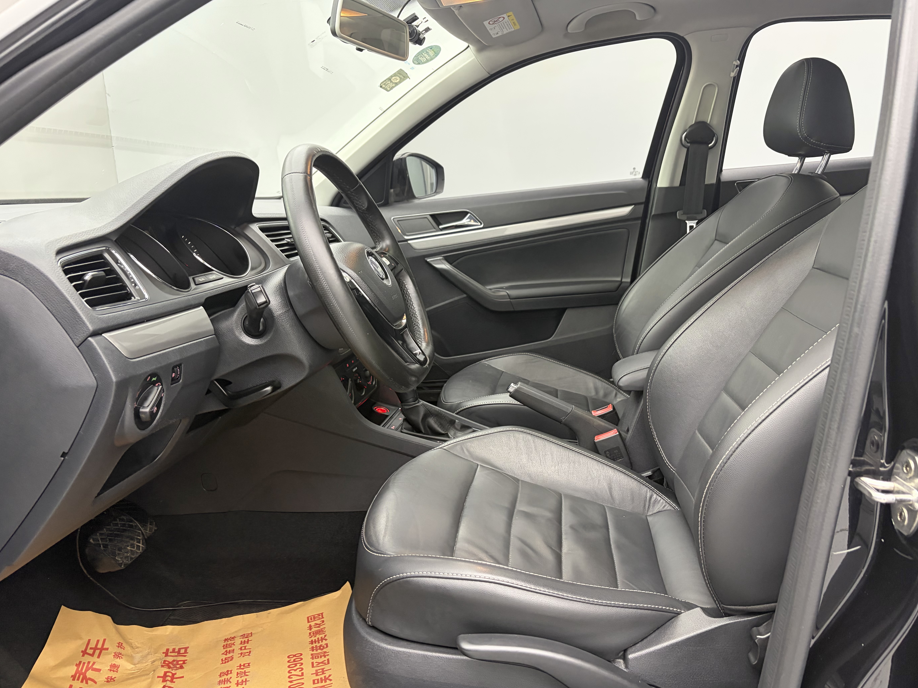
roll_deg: +3.1
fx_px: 716
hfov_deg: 65.3
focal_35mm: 27
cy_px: 349
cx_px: 475
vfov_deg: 51.4
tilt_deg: -10.5
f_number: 1.6
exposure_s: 1/50
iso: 200
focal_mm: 5.96
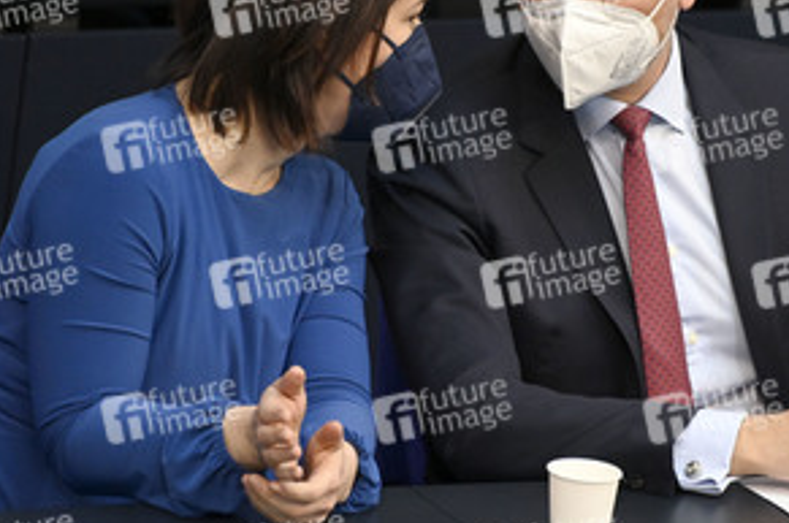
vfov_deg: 1.9
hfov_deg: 2.9
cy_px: 209
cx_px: 479
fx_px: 15623
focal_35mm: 714
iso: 8000
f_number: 5.6
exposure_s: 1/400
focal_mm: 460
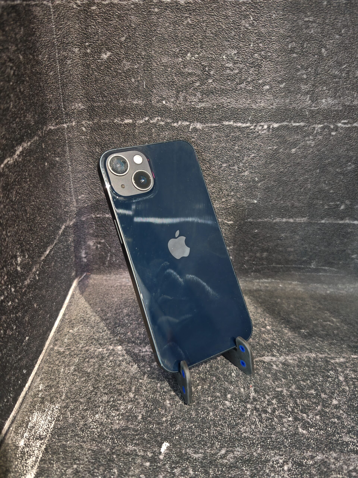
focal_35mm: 27
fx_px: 372
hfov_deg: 51.4
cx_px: 179
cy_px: 239
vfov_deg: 65.3
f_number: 1.4
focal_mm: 6.83
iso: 1250
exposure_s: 1/25
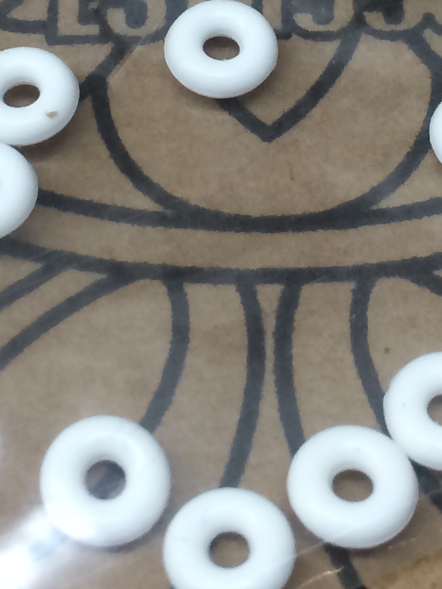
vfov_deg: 16.4
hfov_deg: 12.7
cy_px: -18
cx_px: 243
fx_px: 1991
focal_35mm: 117
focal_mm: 4.12
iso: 50
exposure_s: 1/33
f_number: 2.2
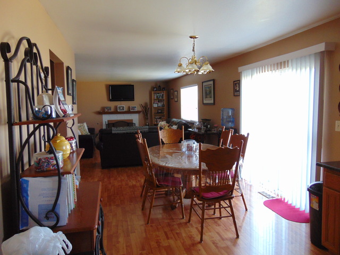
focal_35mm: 25
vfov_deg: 54.9
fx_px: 246
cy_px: 128
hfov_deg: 69.4
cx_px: 170
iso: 200
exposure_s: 1/30
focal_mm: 4.5
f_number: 3
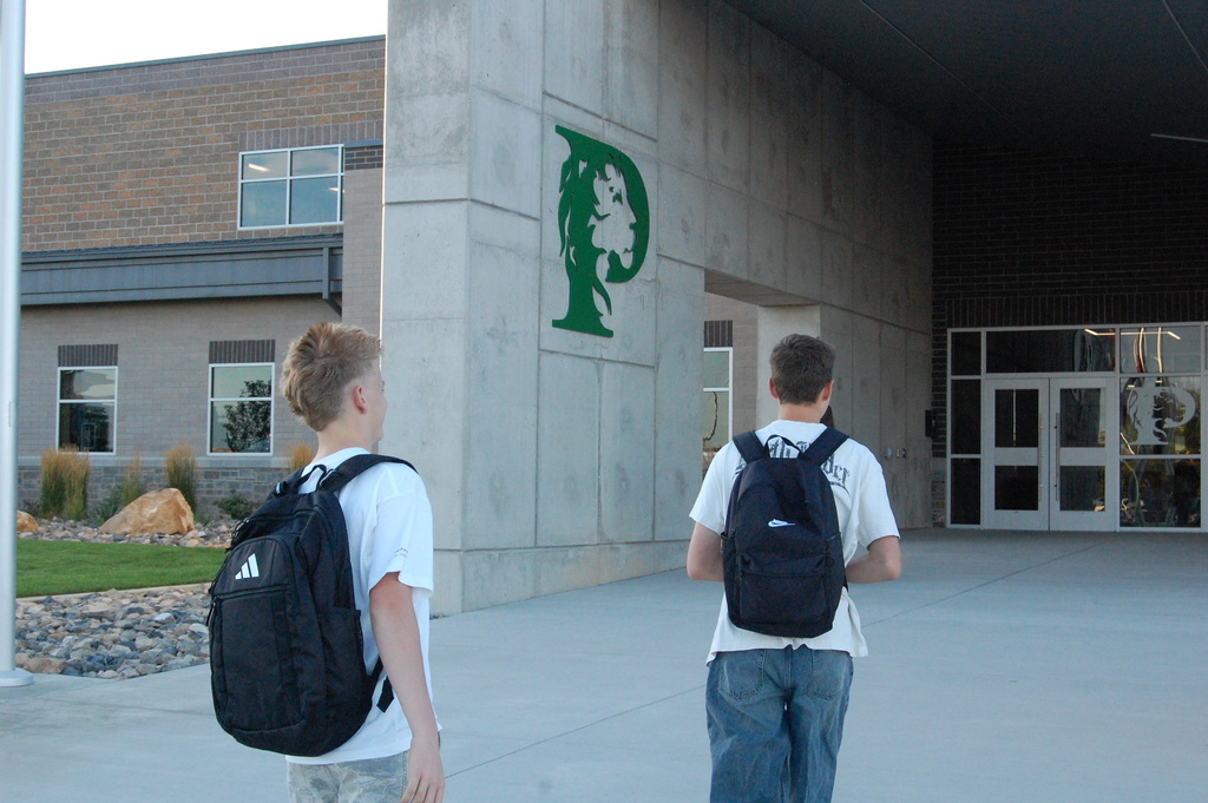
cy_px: 402
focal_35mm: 57
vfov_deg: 23.7
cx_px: 604
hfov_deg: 35.1
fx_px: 1911
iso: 1600
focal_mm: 38
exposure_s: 1/320
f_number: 9
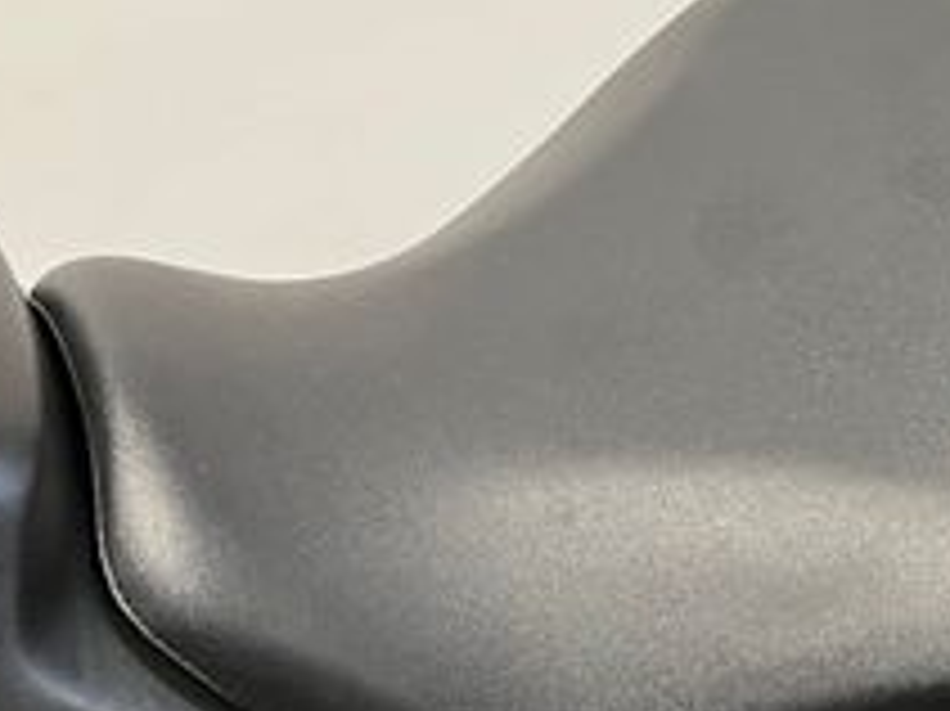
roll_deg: +1.7
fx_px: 2167
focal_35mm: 79
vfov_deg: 18.6
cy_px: 306
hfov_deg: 23.4
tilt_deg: -37.7
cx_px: 1013
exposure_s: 1/50
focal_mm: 5.1
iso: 160
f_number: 1.6
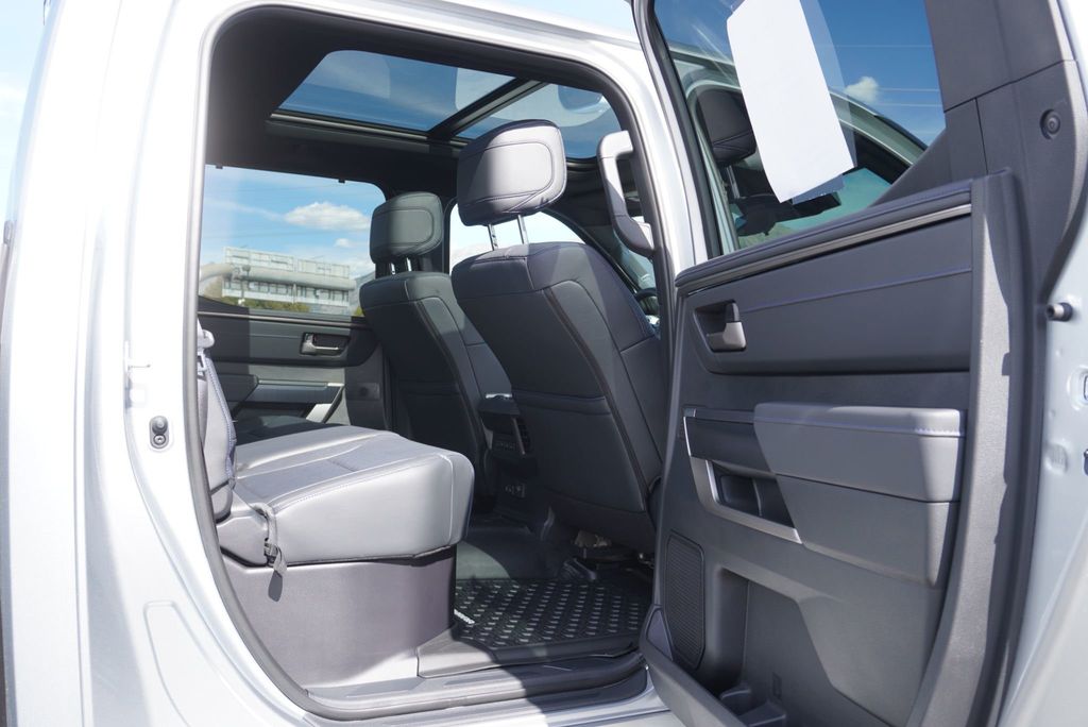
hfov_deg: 59.5
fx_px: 952
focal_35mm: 32
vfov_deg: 41.8
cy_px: 364
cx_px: 544
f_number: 5
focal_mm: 21
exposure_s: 1/100
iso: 100
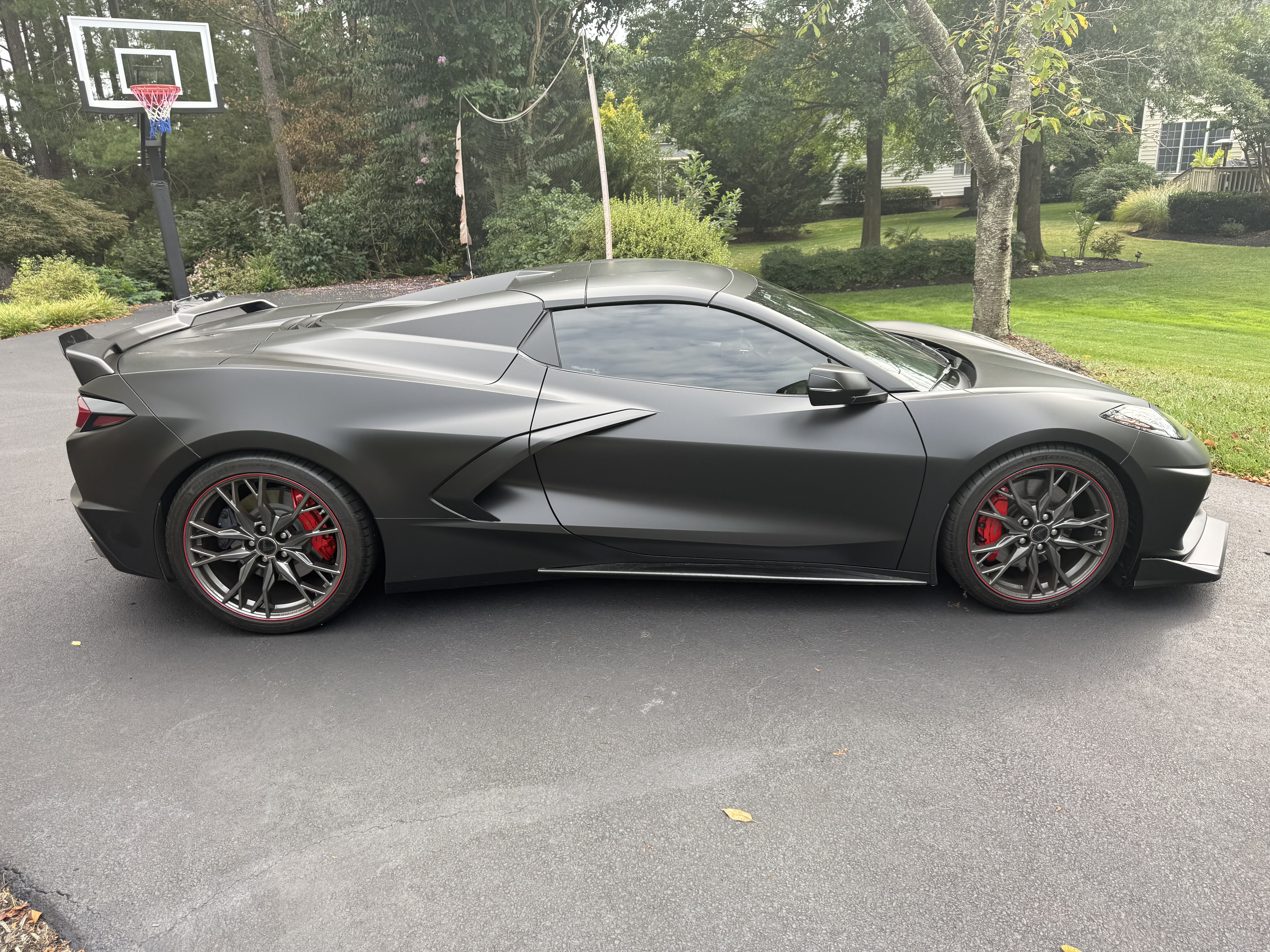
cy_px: 476
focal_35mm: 24
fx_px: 881
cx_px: 635
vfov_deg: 56.8
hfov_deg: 71.6
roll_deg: +1.1
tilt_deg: -15.7
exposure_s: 1/551
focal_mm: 6.76
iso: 80
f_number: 1.78
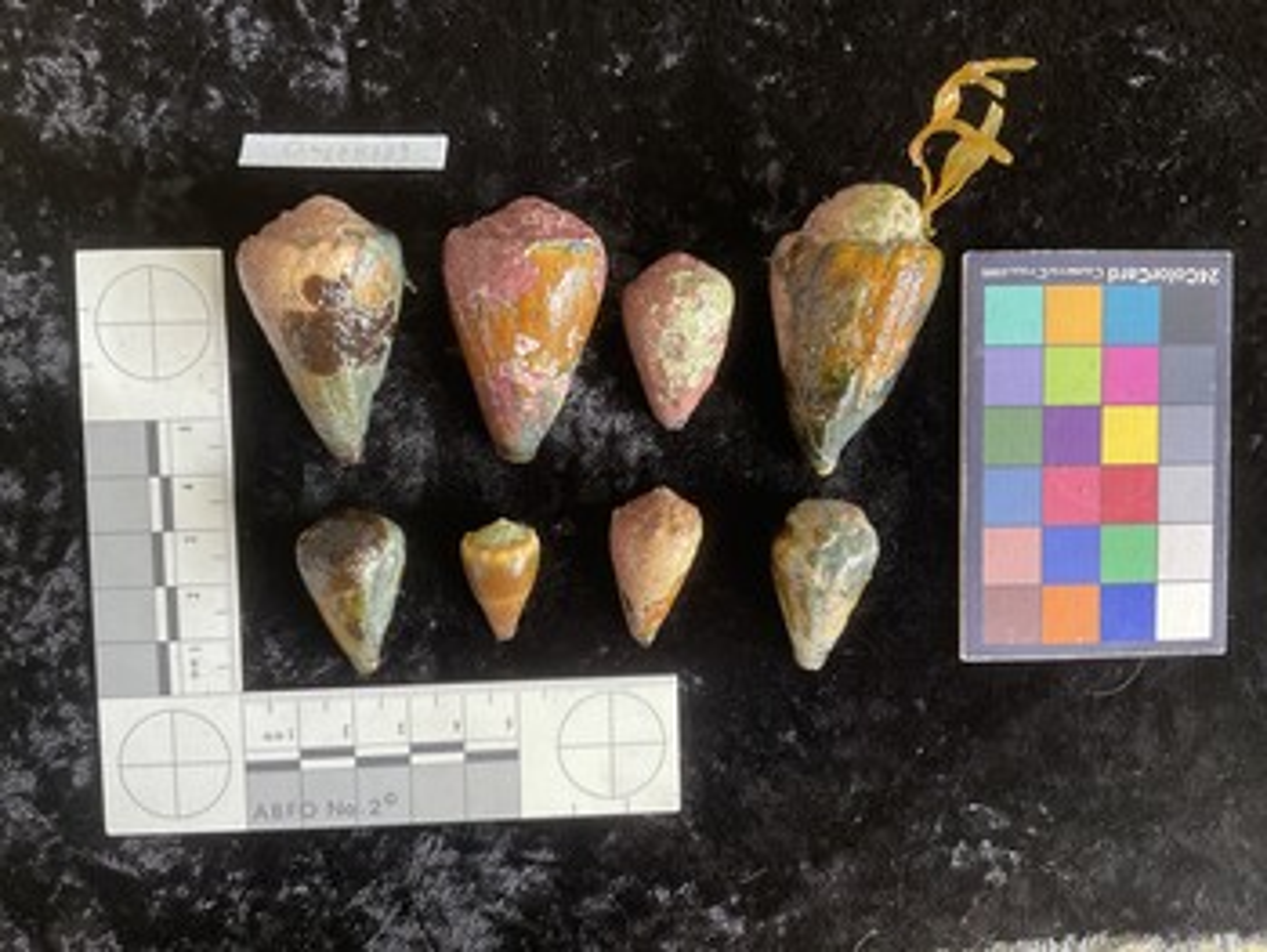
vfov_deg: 48.3
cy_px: 476
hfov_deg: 61.6
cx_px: 634
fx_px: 1062
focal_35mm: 29
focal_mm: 3
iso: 50
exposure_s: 1/60
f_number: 1.8
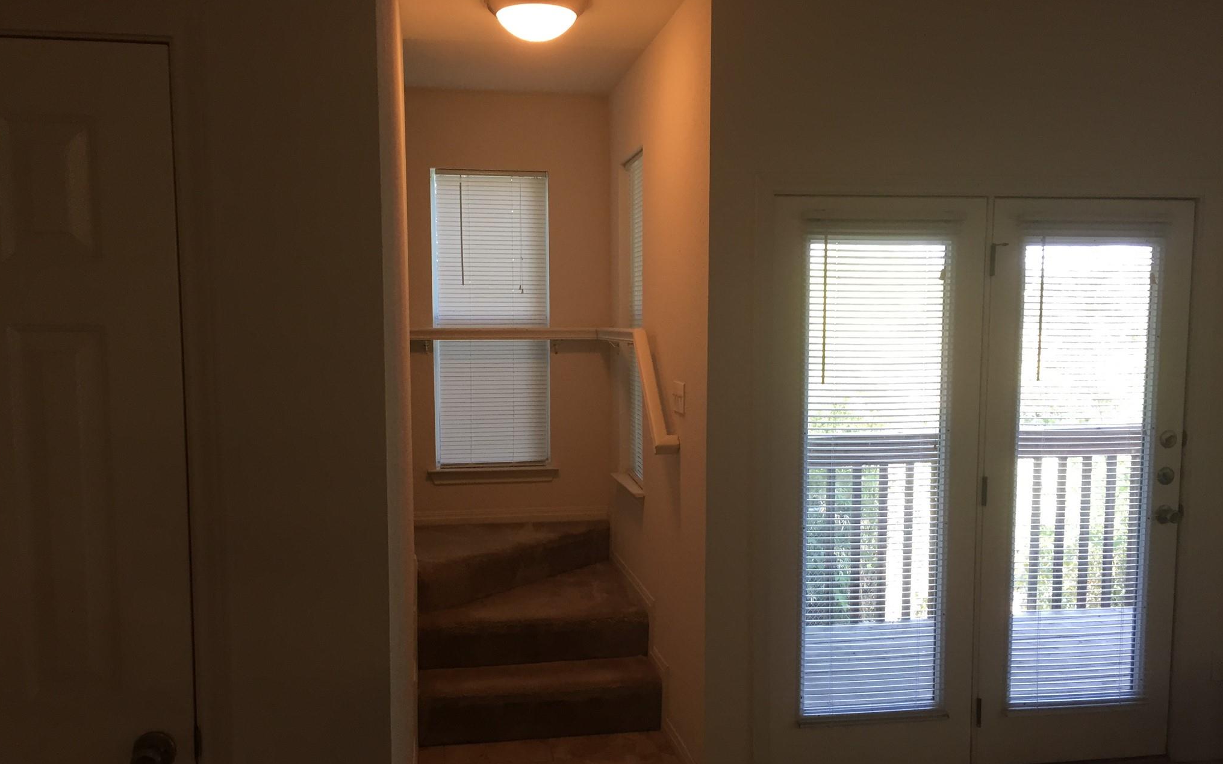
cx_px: 609
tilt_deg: -6.8
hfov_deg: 61.2
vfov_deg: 40.5
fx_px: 1033
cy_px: 439
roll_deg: -0.1
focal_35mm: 31
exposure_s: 1/30
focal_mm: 4.15
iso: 40
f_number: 2.2
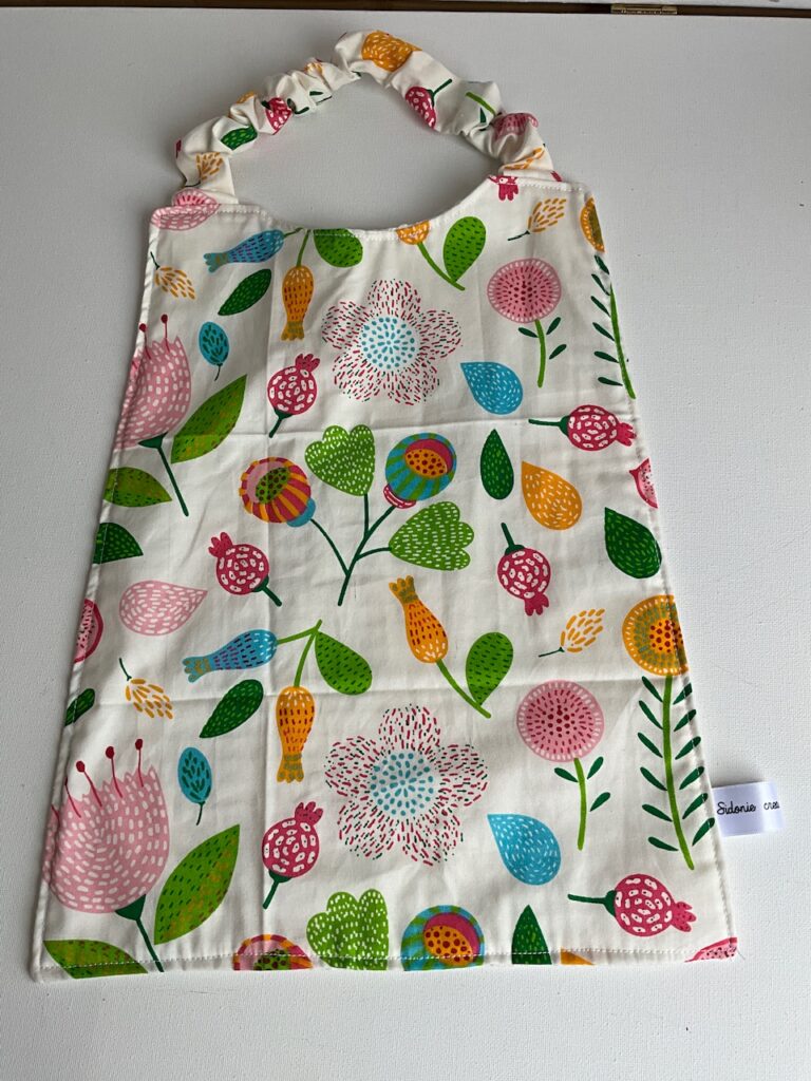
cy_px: 540
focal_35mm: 29
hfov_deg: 48.2
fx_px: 906
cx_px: 406
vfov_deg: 61.7
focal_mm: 3
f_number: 1.8
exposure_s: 1/446
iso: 25
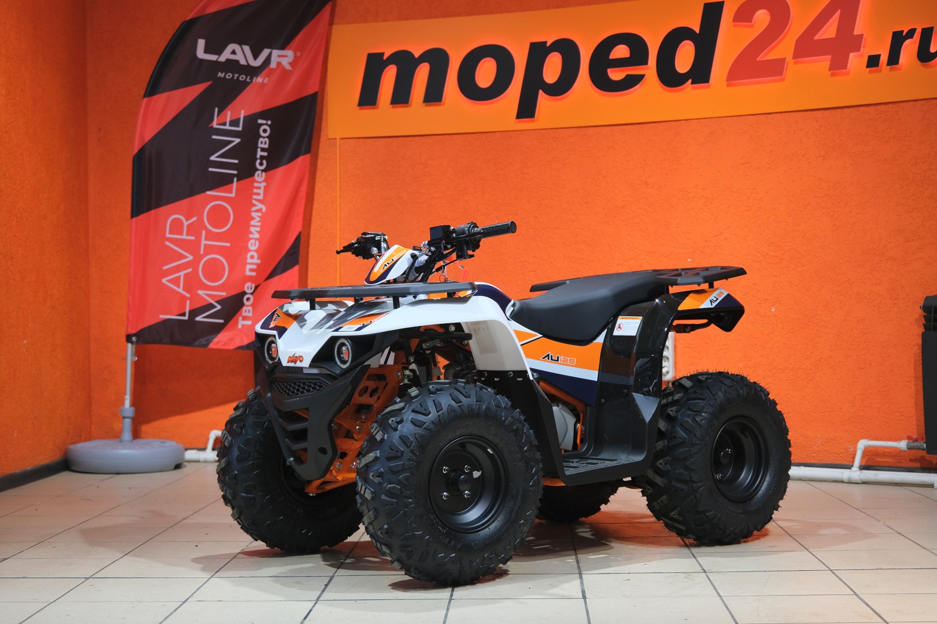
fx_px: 1457
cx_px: 468
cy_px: 312
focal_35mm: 56
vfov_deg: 24.2
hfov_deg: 35.6
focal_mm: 37.6
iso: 1250
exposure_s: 1/100
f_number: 4
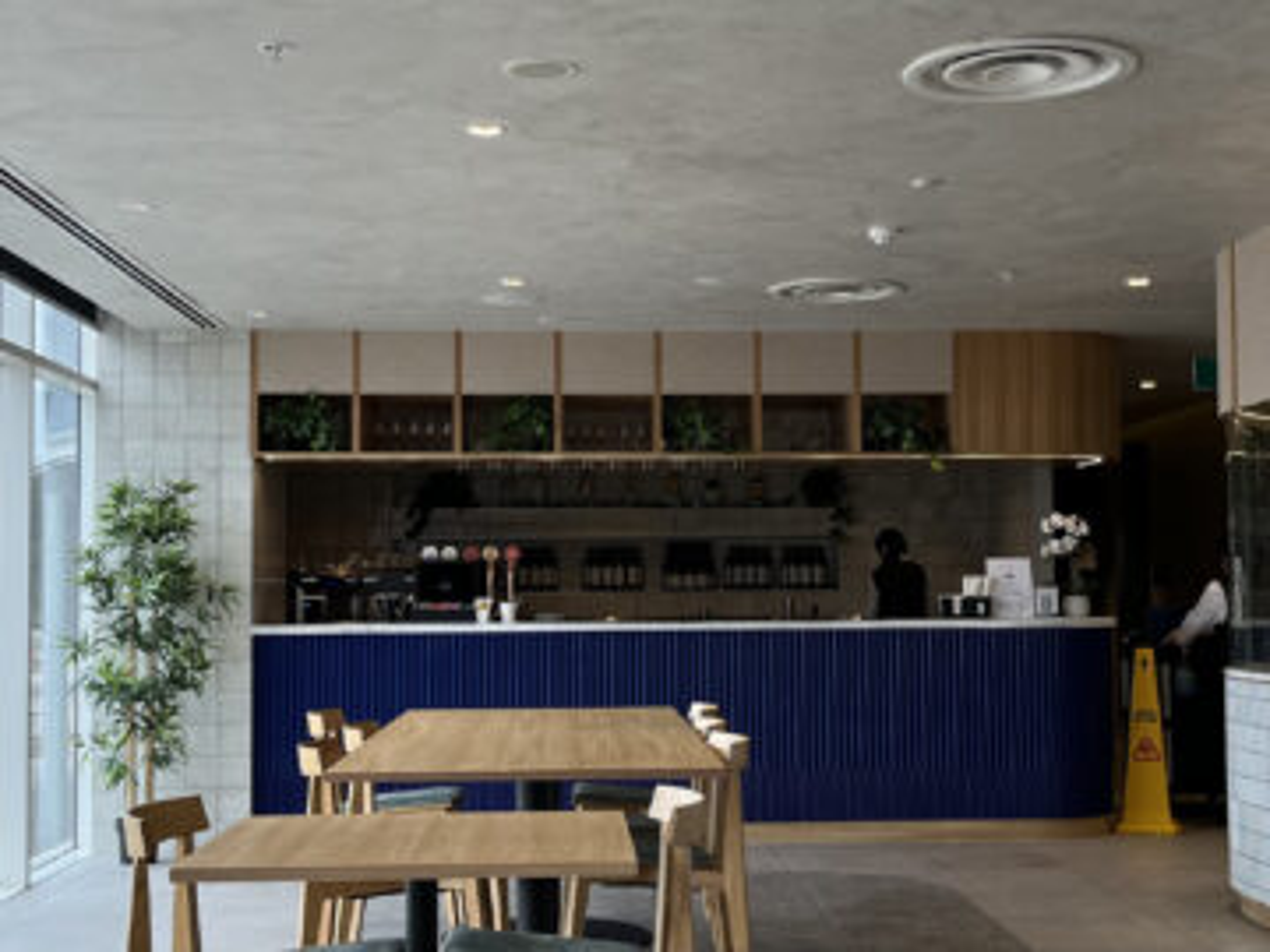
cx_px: 635
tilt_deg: +1.7
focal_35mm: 26
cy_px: 476
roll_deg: +0.2
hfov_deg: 67.3
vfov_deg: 53.1
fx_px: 954
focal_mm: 5.1
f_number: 1.6
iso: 40
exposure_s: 1/218
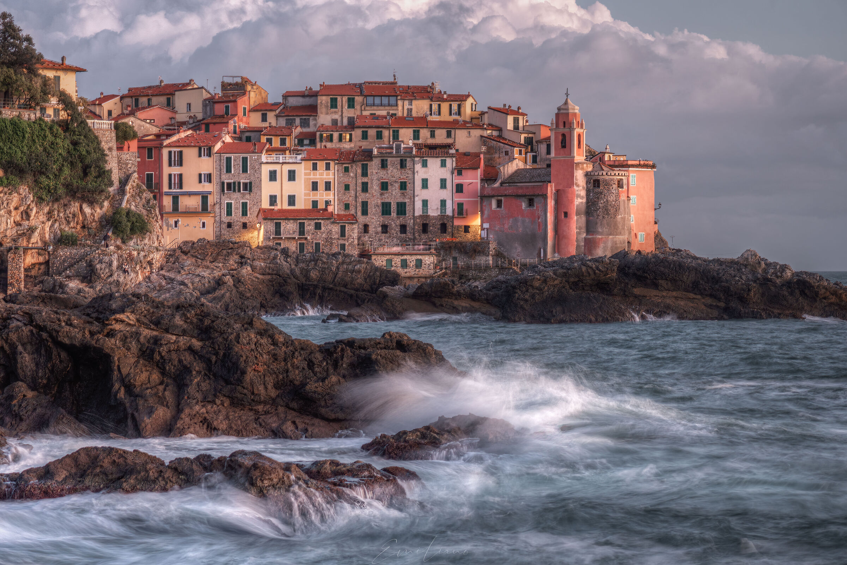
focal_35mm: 105
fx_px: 2470
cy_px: 282
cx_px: 424
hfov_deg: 19.5
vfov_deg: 13.0
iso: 100
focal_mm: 70
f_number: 4.5
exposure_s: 1
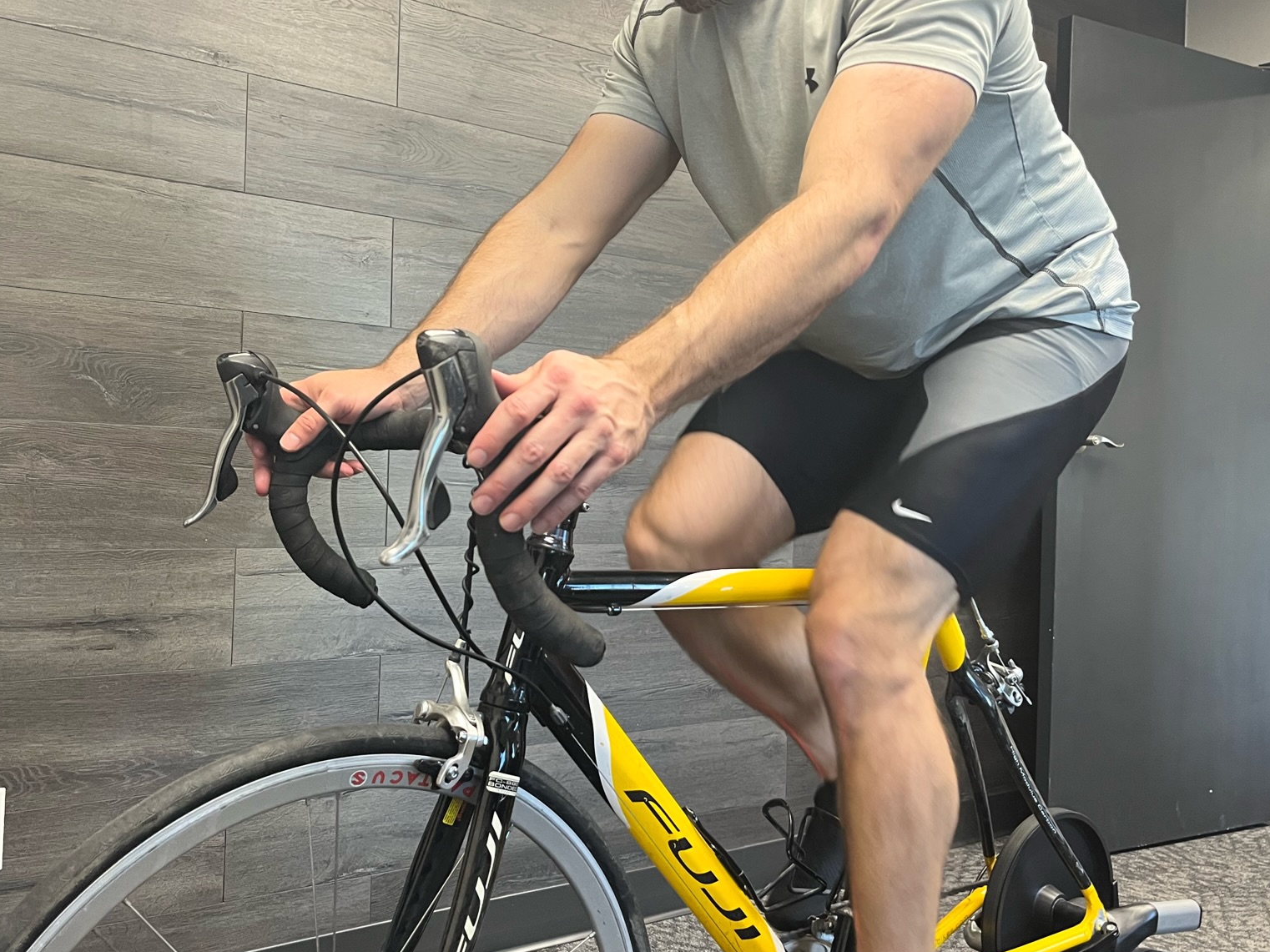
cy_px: 467
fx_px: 1284
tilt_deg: -0.7
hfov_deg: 52.6
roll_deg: -1.3
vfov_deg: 40.7
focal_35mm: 35
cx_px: 637
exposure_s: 1/60
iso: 160
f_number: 1.6
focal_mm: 5.1
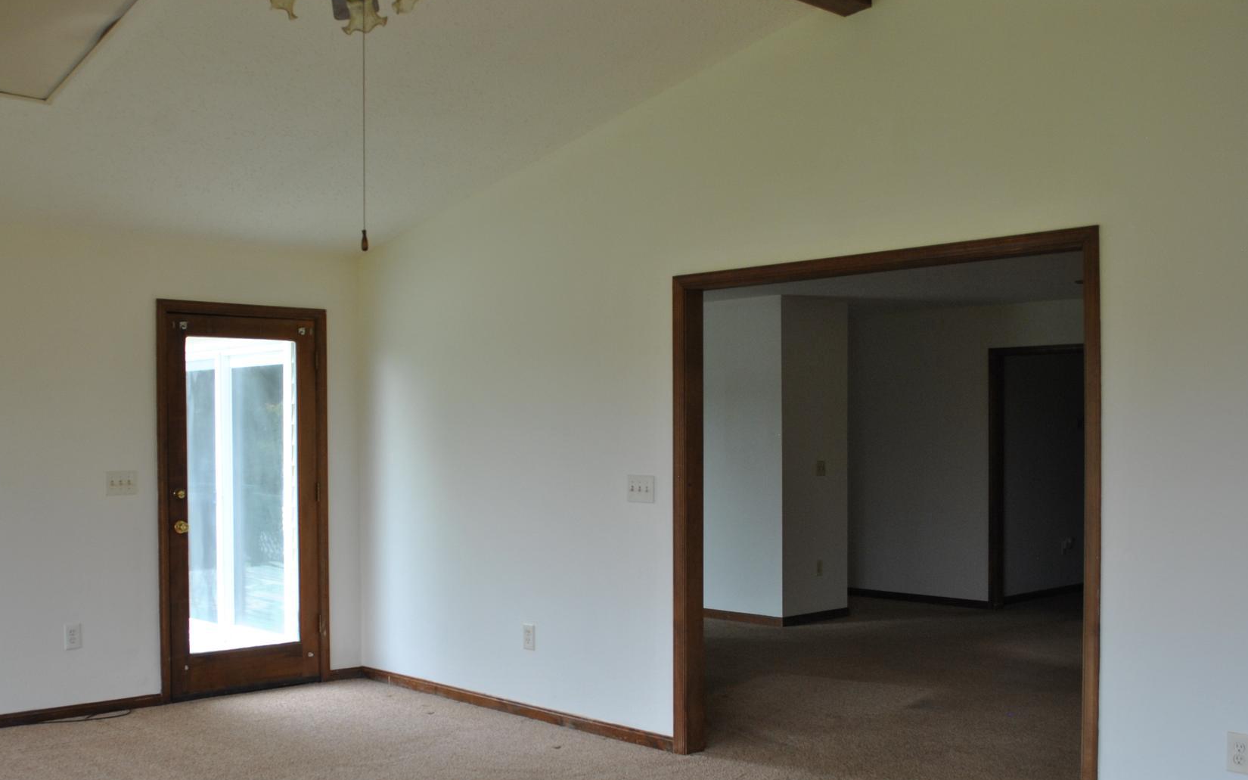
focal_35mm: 38
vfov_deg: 33.5
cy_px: 449
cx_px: 496
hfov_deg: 51.2
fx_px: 1292
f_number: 5.6
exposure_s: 1/100
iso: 200
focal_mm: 20
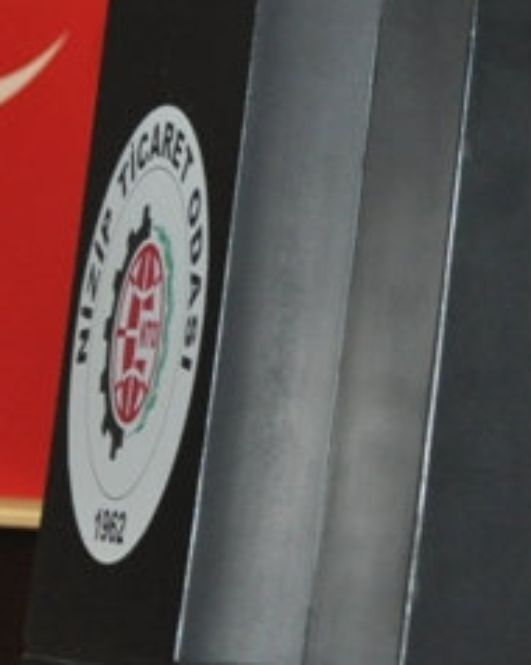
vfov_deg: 7.2
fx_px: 5232
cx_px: 1232
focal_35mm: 266
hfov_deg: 5.6
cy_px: -129
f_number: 4.8
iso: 800
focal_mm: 45
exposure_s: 1/60
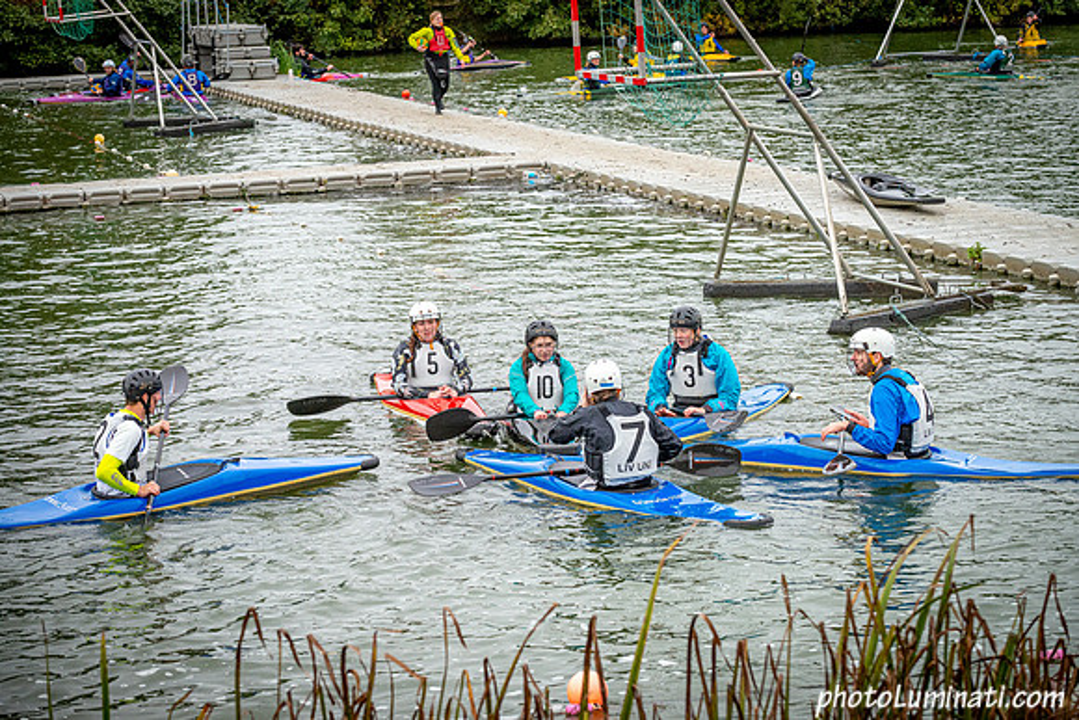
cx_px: 540
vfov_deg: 13.0
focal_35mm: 105
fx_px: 3148
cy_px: 360
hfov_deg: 19.5
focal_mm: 105
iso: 2500
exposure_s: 1/3200
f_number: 5.6
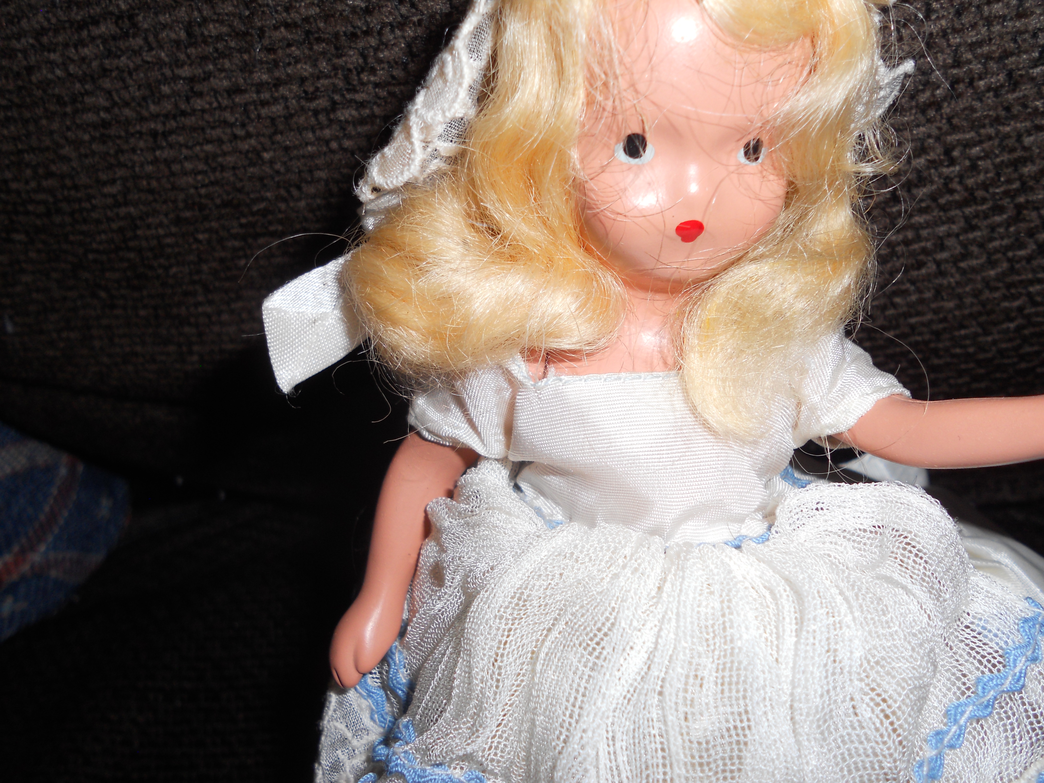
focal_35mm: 32
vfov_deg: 44.2
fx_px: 965
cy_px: 392
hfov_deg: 56.8
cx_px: 522
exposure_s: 1/25
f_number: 8.8
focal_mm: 5.8
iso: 80
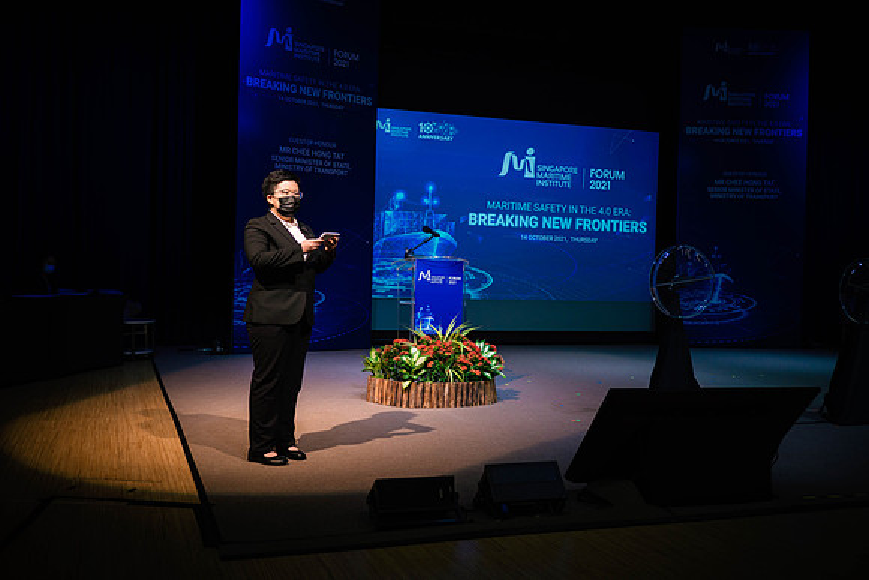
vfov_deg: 36.5
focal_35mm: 36
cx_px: 434
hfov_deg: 52.6
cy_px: 290
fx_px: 879
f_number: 1.8
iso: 250
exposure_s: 1/100
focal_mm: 17
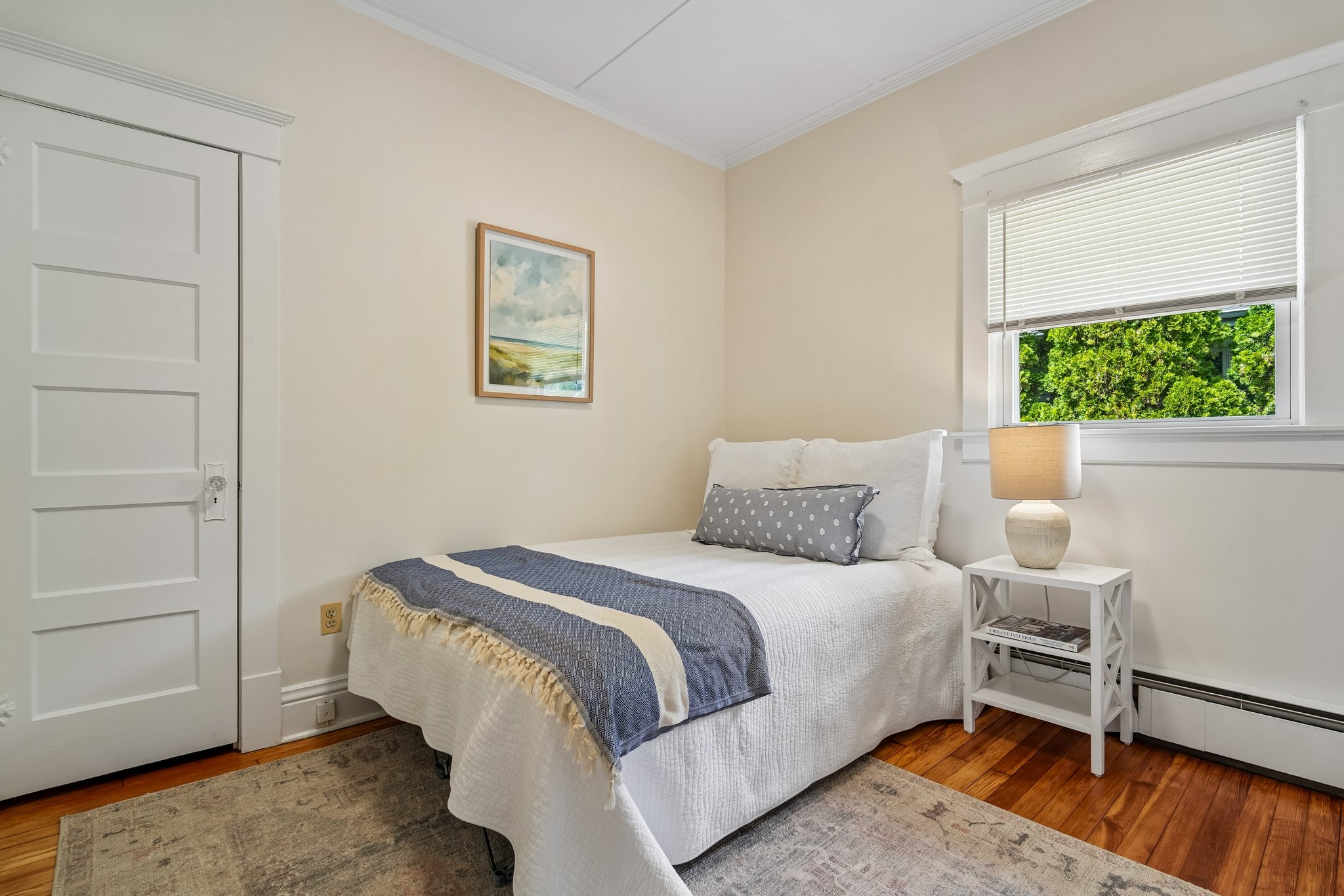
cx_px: 672
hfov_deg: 96.7
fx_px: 597
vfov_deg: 73.7
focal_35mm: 16
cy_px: 448
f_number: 8
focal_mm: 16
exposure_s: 1/13
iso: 400
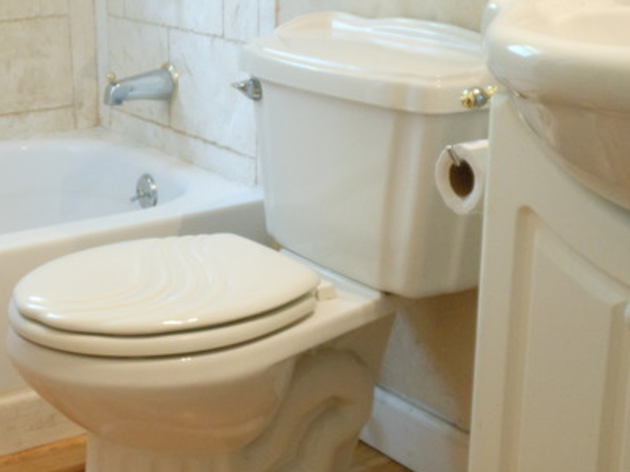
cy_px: 227
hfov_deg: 27.9
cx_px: 183
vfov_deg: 21.3
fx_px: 1255
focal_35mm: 69
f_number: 3.8
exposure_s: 1/5
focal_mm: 7.7
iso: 400
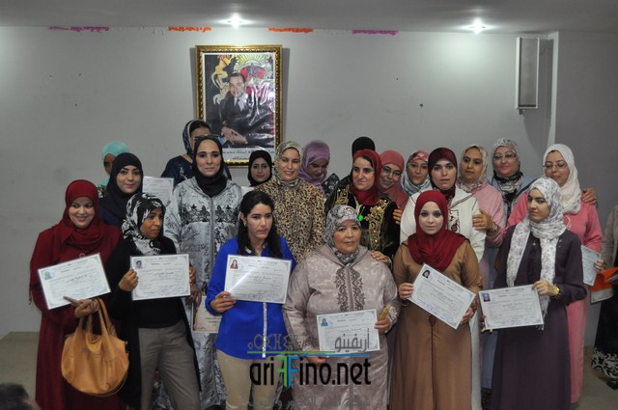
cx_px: 309
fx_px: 669
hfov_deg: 49.6
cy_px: 205
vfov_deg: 34.1
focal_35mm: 39
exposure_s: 1/100
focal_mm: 26
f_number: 4
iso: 800
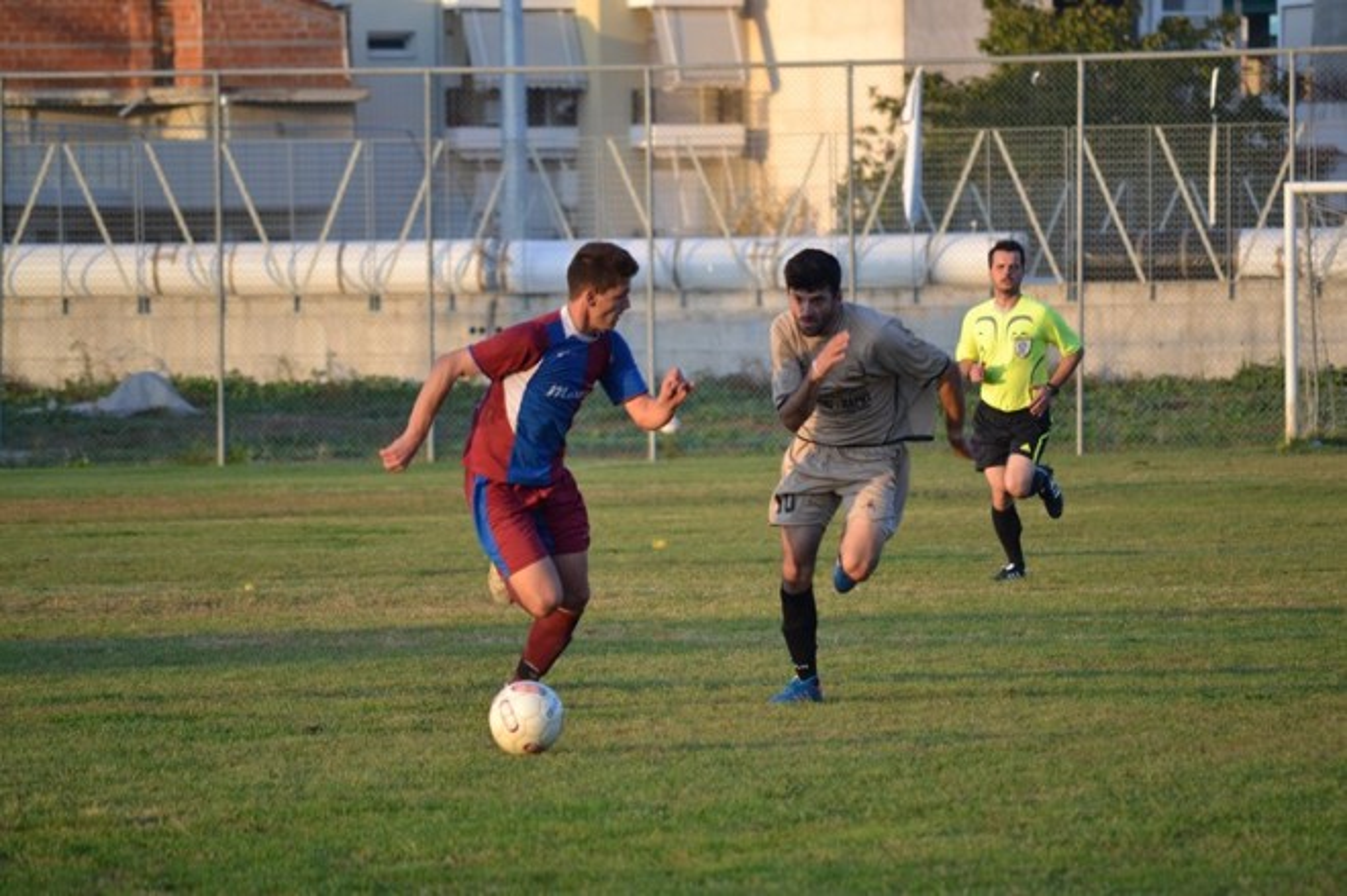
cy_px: 448
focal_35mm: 300
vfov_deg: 4.6
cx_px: 674
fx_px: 11216
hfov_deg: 6.9
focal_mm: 200
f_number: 5.6
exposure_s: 1/500
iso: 640
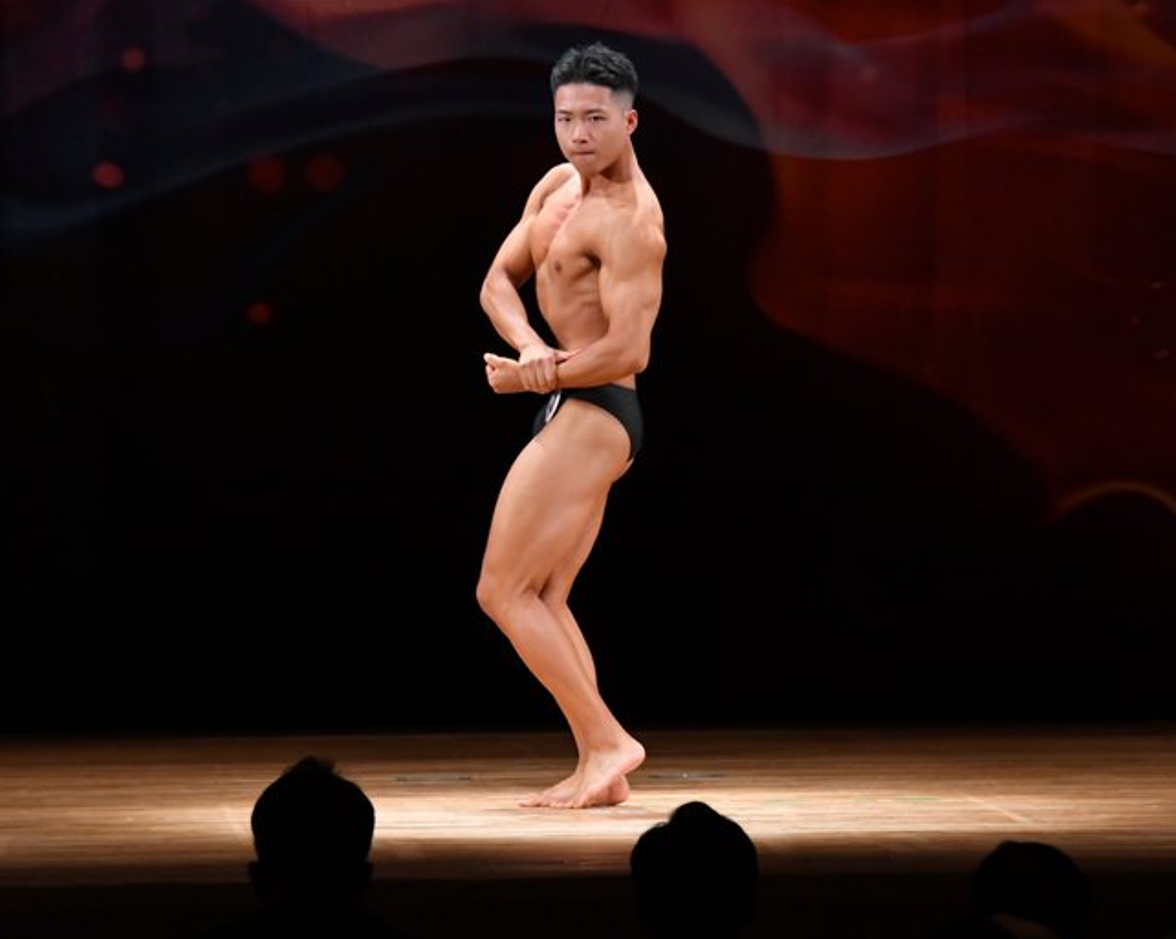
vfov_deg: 6.1
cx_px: 477
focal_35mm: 255
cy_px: 469
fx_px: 8871
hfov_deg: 7.6
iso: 3200
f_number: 5.6
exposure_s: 1/400
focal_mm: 150
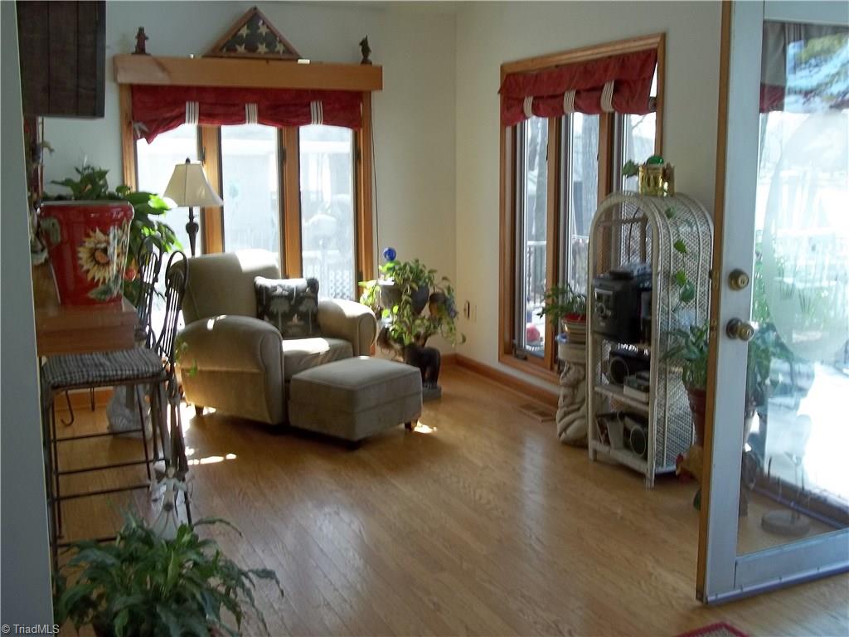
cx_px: 424
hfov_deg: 51.4
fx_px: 883
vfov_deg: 39.7
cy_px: 318
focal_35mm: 36
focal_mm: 6.5
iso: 64
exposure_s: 1/50
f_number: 3.1
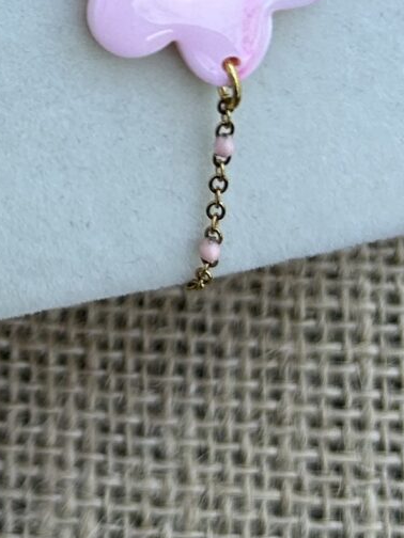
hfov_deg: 10.8
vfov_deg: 14.6
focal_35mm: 132
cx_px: -203
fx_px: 2054
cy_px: -68
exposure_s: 1/421
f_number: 1.5
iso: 50
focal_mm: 5.7
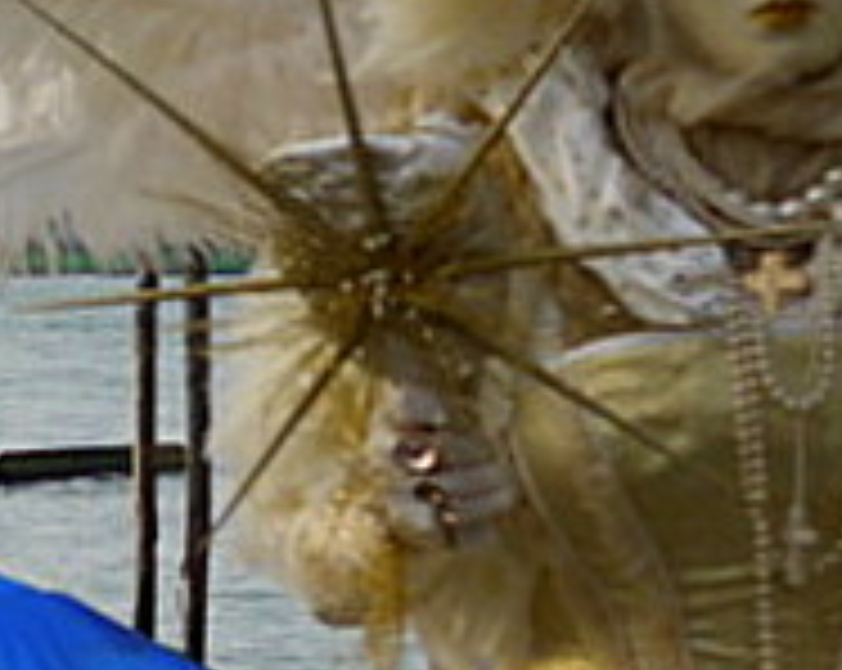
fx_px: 5325
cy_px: 517
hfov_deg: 8.7
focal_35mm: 214
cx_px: -653
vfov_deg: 7.2
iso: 100
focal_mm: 16
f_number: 5.6
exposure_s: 1/160
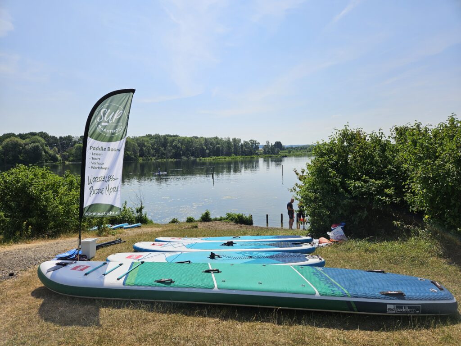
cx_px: 230
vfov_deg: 58.9
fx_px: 306
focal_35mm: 23
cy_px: 173
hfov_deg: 73.9
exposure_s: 1/4291
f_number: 1.8
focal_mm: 5.4
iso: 25
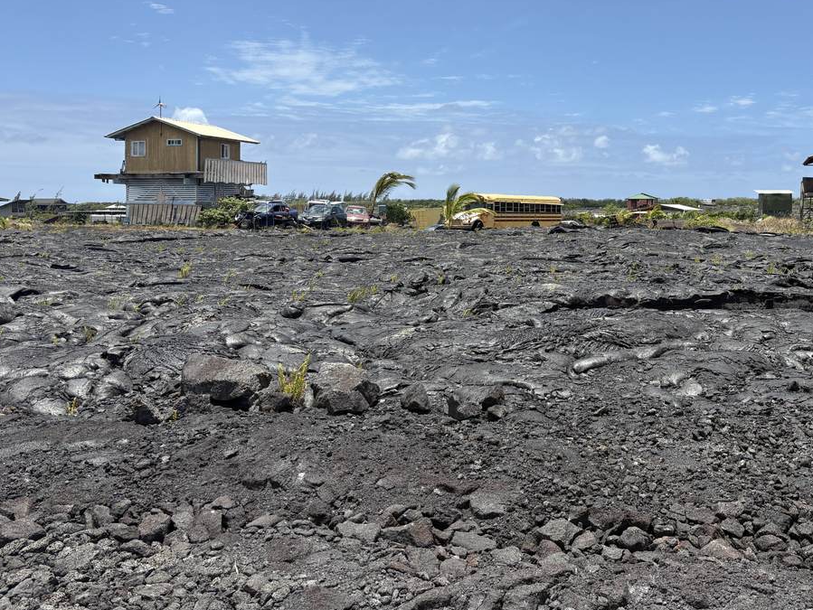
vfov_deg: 38.3
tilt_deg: +0.7
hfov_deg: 49.0
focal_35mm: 37
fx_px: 869
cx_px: 564
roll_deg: -0.4
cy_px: 204
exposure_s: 1/3623
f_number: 1.6
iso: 50
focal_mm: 5.96
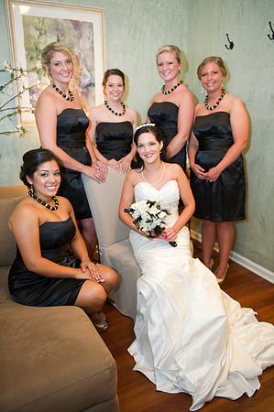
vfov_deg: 63.7
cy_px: 206
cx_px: 137
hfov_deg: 44.9
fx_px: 332
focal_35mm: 29
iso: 800
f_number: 2.8
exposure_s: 1/80
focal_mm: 29
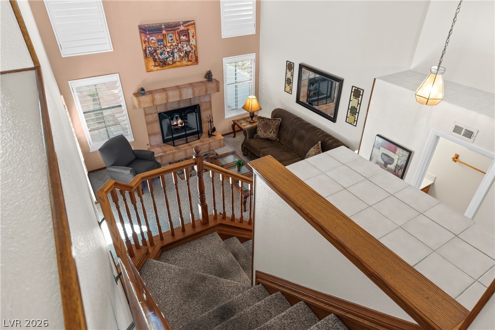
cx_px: 248
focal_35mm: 22
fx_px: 302
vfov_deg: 57.2
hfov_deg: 78.6
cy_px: 165
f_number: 8
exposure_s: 1/1.67
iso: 400
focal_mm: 22
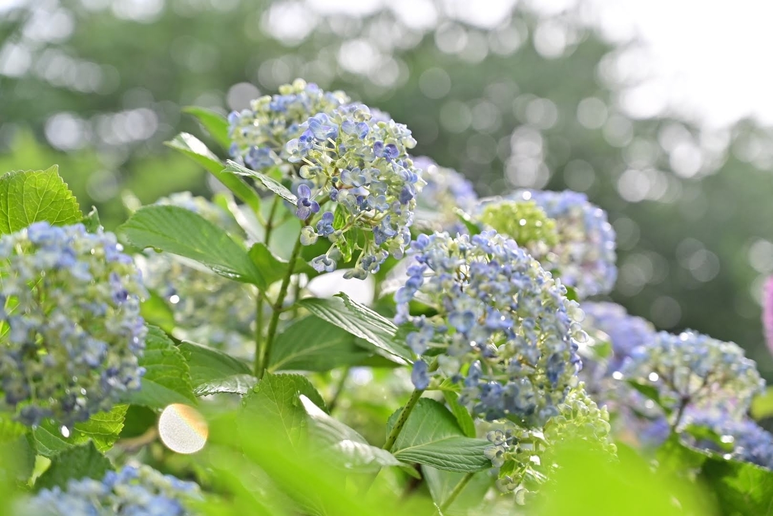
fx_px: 1503
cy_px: 258
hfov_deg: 28.8
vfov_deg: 19.5
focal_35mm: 70
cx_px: 386
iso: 400
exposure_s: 1/1250
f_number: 4
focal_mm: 70
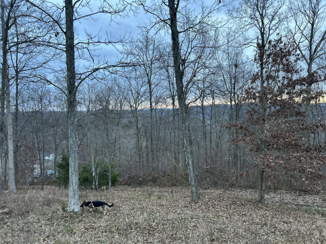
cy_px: 122
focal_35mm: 26
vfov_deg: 53.0
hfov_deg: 67.3
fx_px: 245
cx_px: 163
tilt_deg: -3.5
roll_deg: +1.5
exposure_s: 1/121
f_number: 1.5
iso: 64
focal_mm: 5.7
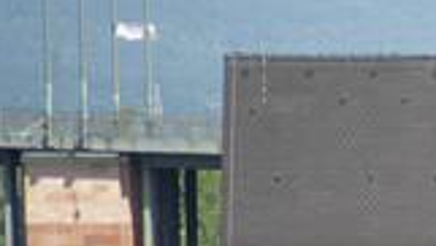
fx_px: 10811
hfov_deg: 2.3
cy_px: 435
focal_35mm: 934
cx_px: 1072
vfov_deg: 1.3
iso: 125
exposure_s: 1/320
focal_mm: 180
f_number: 4.8
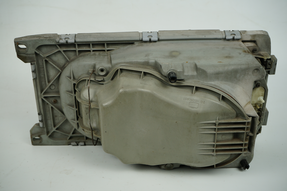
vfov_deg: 28.6
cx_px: 144
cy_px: 96
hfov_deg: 41.9
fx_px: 375
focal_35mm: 47
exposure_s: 1/200
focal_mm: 47
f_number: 7.1
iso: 200
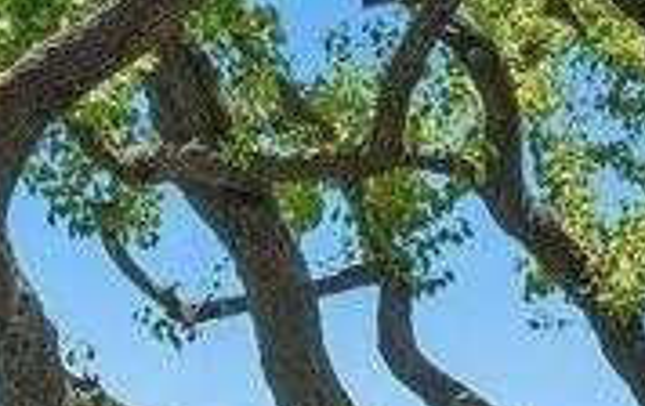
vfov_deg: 6.3
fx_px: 3451
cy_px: 1089
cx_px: -1058
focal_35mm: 196
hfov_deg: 9.2
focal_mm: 33.5
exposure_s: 1/200
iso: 400
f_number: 8
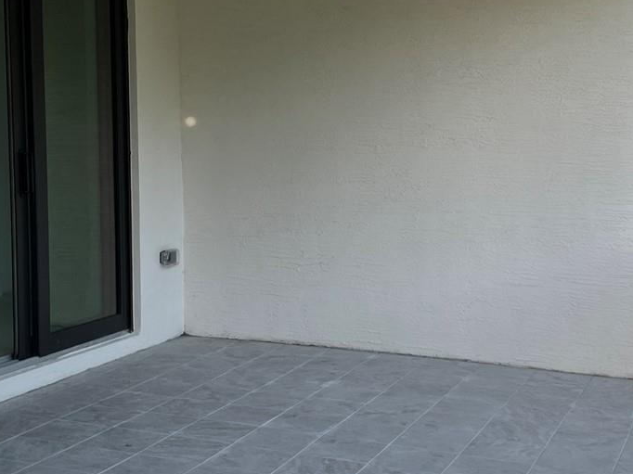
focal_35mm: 61
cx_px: 241
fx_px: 1115
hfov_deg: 31.6
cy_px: 221
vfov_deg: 24.0
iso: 50
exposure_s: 1/387
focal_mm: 5.7
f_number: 1.5
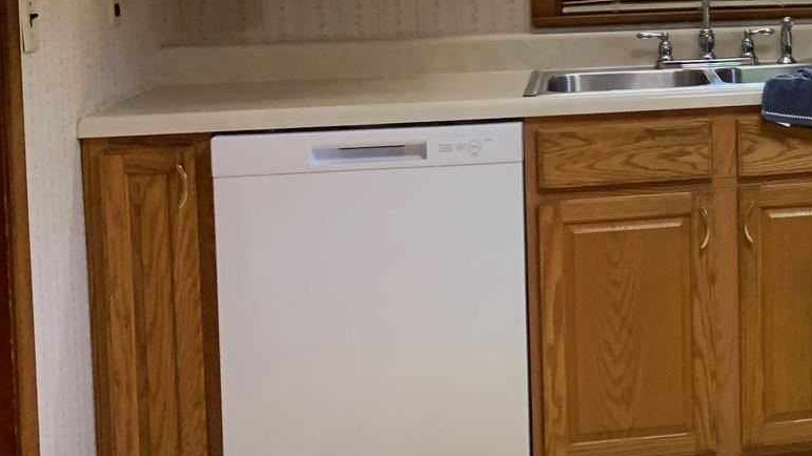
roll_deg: +1.2
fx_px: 1593
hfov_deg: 25.4
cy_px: -6
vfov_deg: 16.0
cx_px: 994
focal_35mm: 74
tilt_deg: -2.7
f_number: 1.8
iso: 250
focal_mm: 4.25
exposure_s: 1/60
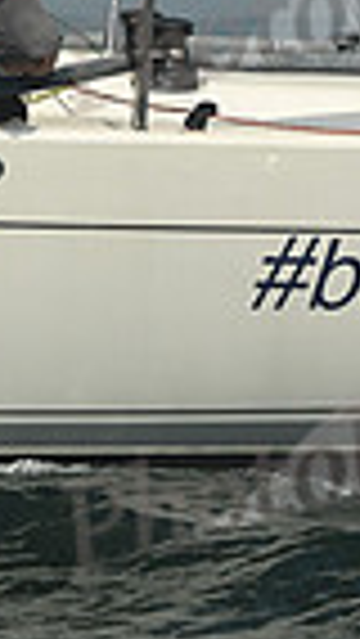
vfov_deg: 7.1
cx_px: -166
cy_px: -173
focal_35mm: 299
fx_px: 5068
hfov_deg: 4.0
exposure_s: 1/1250
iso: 320
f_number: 10
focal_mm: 70
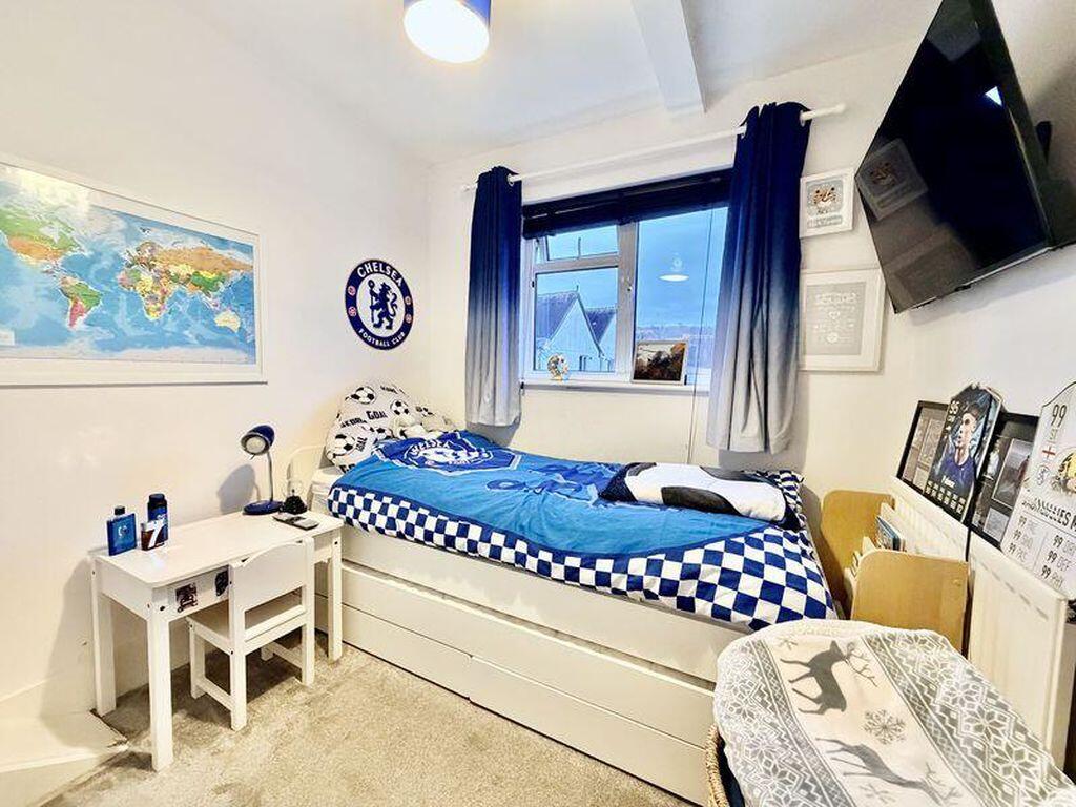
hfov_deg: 102.1
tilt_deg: -3.9
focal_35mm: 14
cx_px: 538
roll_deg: -1.8
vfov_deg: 85.7
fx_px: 435
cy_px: 404
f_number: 2.2
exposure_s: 1/50
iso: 640
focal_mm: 2.22
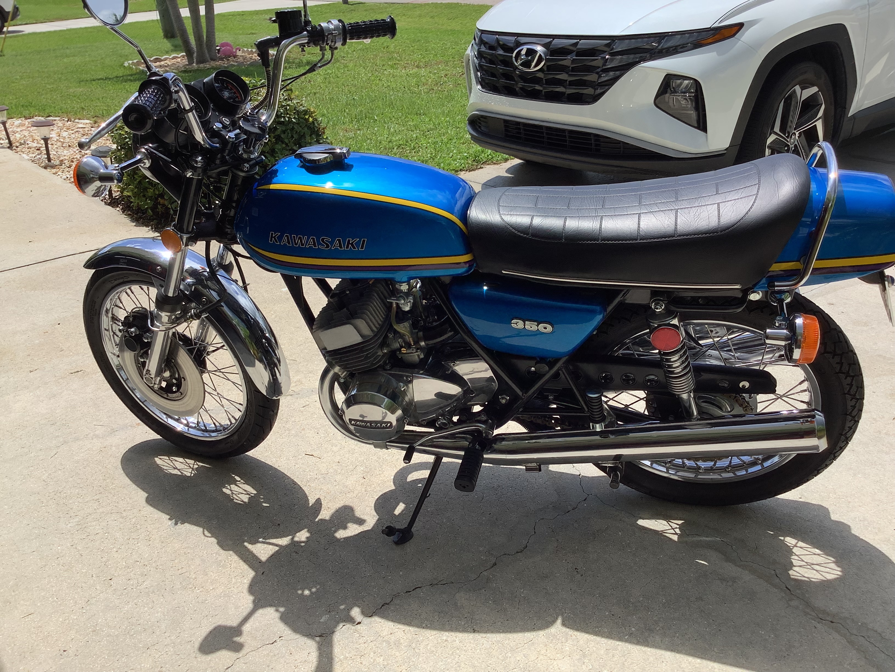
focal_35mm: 31
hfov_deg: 58.4
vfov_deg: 45.4
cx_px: 448
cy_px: 336
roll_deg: +6.1
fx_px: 802
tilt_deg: -28.1
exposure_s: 1/1381
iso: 25
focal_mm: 3.3
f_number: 2.4
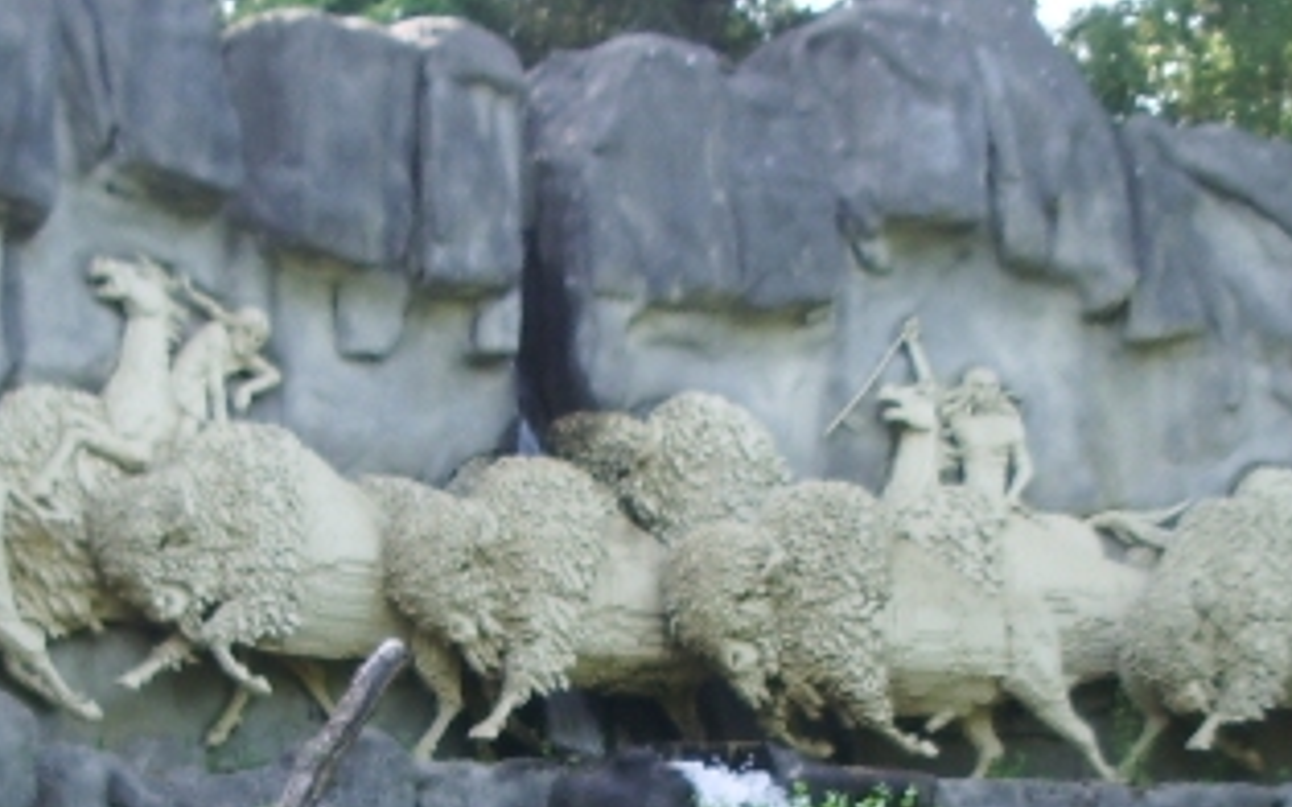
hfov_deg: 19.6
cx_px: 424
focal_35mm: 106
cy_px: 1009
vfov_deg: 12.0
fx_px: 3731
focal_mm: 5.8
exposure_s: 1/100
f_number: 2.6
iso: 50
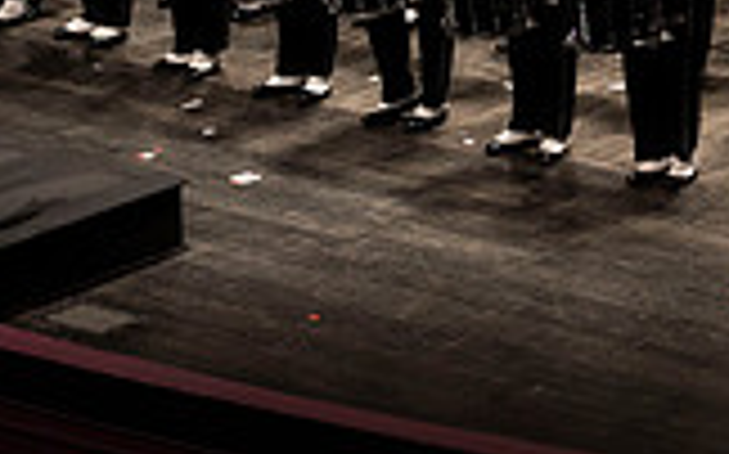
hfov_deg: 8.2
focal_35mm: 255
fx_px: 5063
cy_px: -328
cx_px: 832
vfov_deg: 5.1
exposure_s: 1/500
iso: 1000
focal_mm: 70
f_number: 2.8
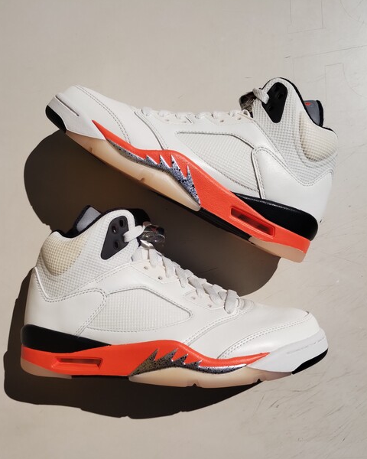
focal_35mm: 31
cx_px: 180
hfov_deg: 47.1
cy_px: 244
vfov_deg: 57.1
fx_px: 421
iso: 100
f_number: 1.8
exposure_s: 1/1943
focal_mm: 4.27
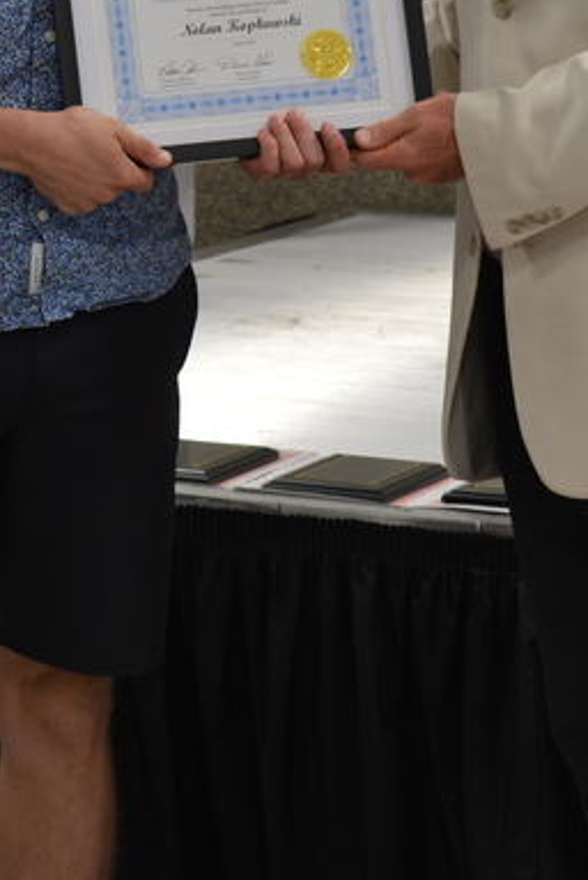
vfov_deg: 11.3
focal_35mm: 180
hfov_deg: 7.6
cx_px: 307
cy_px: 131
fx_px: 4410
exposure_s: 1/20
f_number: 5
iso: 400
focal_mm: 45
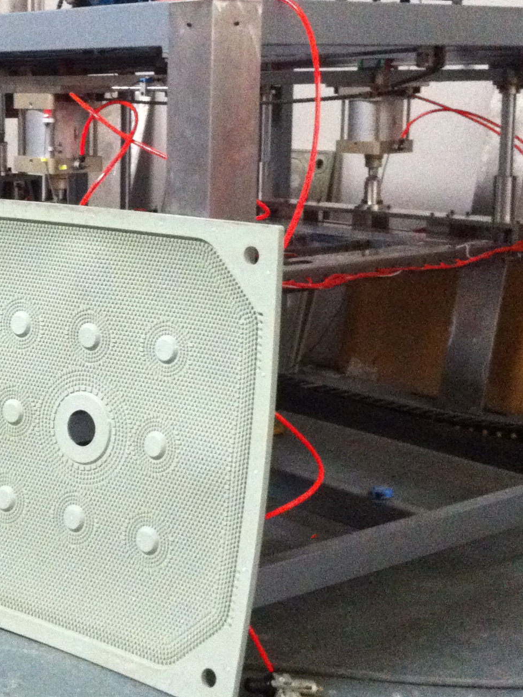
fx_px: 1410
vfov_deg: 27.8
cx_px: 32
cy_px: 309
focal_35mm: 70
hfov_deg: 20.5
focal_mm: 3.85
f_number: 2.8
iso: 640
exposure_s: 1/15
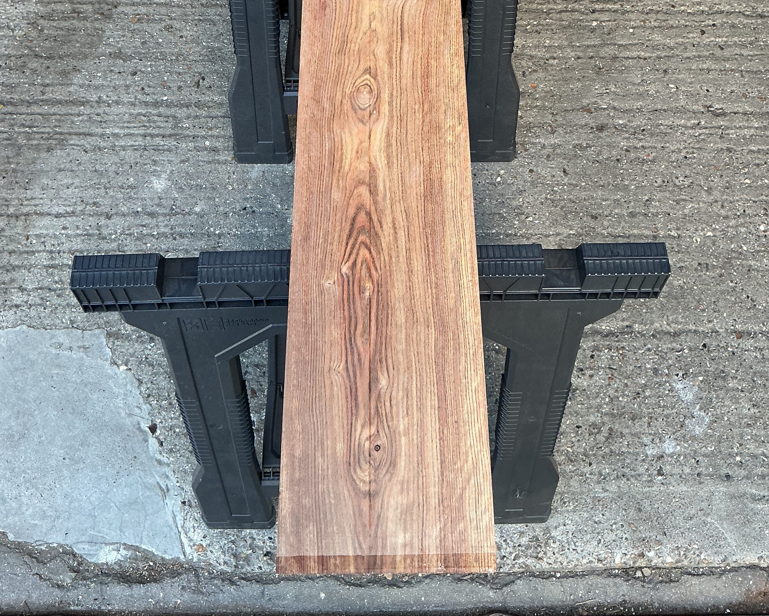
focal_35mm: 38
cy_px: 107
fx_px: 865
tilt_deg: -62.1
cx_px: 382
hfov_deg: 47.9
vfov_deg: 37.5
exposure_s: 1/120
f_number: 1.8
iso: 50
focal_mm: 3
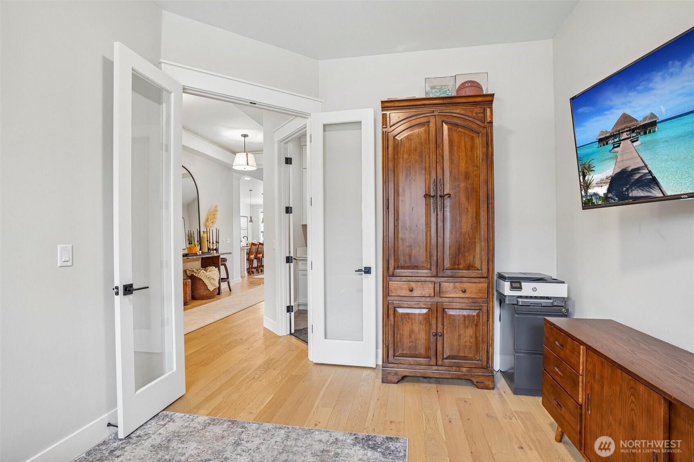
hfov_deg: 93.3
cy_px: 231
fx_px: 328
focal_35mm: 17
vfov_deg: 70.4
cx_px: 347
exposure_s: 1/6
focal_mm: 17
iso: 400
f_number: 8
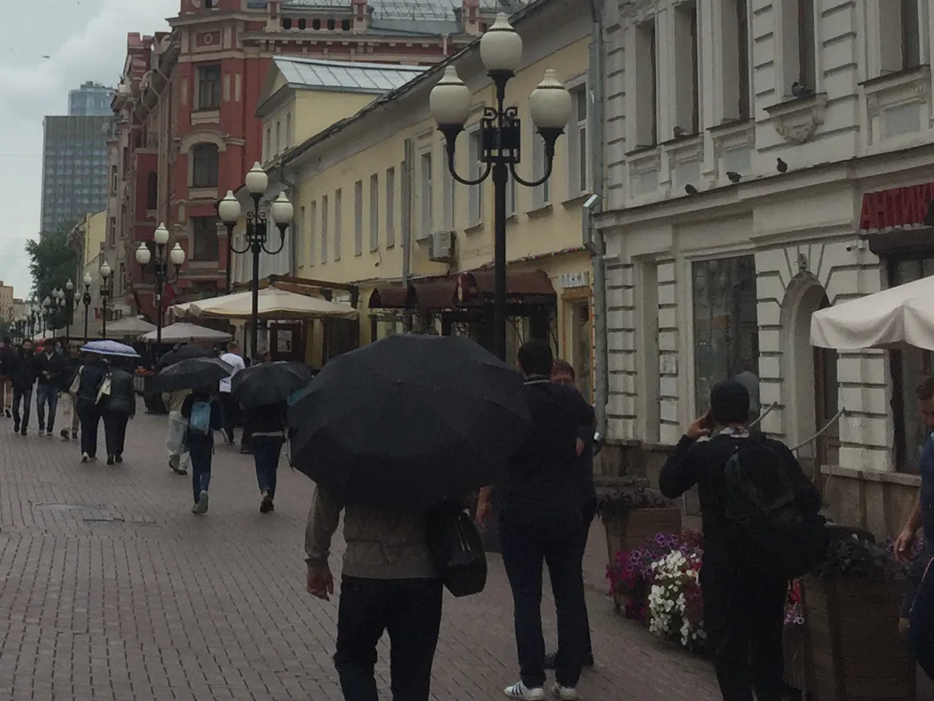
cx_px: 139
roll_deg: -3.7
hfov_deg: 25.4
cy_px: 17
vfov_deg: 19.2
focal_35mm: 75
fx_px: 2024
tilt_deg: +13.2
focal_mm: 4.15
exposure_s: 1/2198
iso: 32
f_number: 2.2
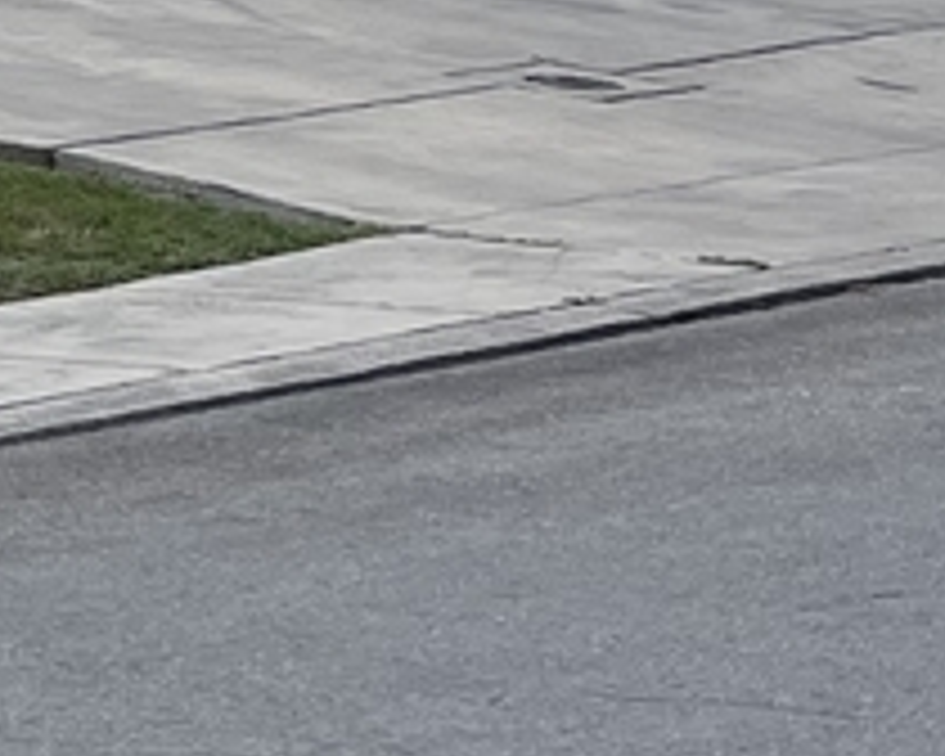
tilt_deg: +2.2
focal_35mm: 174
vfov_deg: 8.7
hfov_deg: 9.5
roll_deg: +1.0
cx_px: -1544
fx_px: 4866
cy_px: -378
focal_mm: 5.1
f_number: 1.6
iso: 32
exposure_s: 1/6250
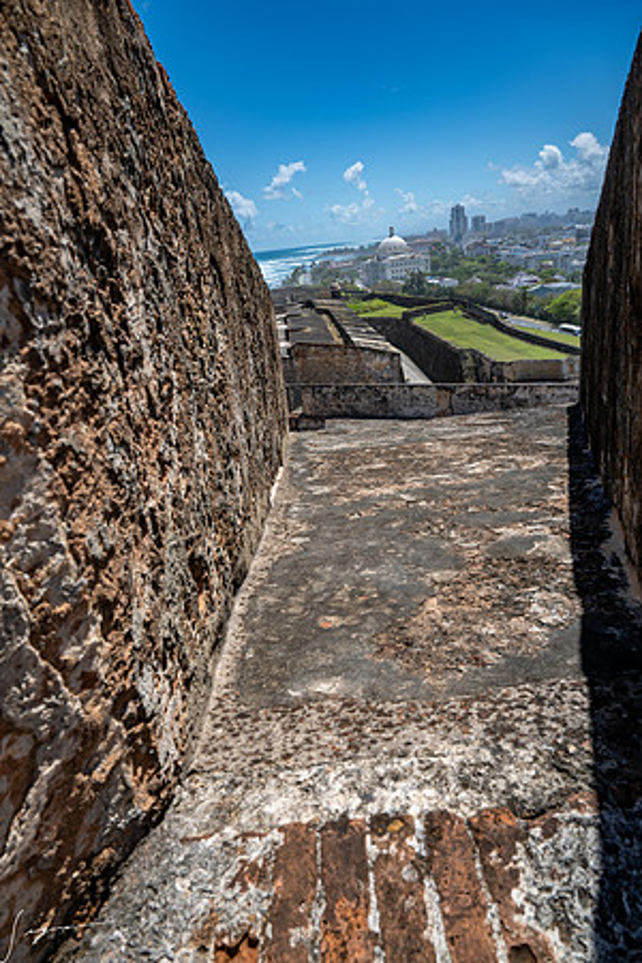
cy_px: 482
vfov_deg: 73.7
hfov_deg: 53.1
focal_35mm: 24
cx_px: 321
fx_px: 642
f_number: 8
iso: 80
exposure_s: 1/125
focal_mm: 24
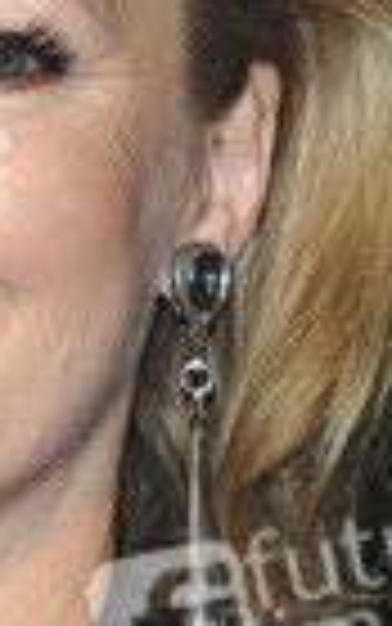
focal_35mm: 637
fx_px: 10885
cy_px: 383
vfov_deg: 3.3
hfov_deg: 2.1
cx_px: -88
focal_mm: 145
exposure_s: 1/160
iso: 400
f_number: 5
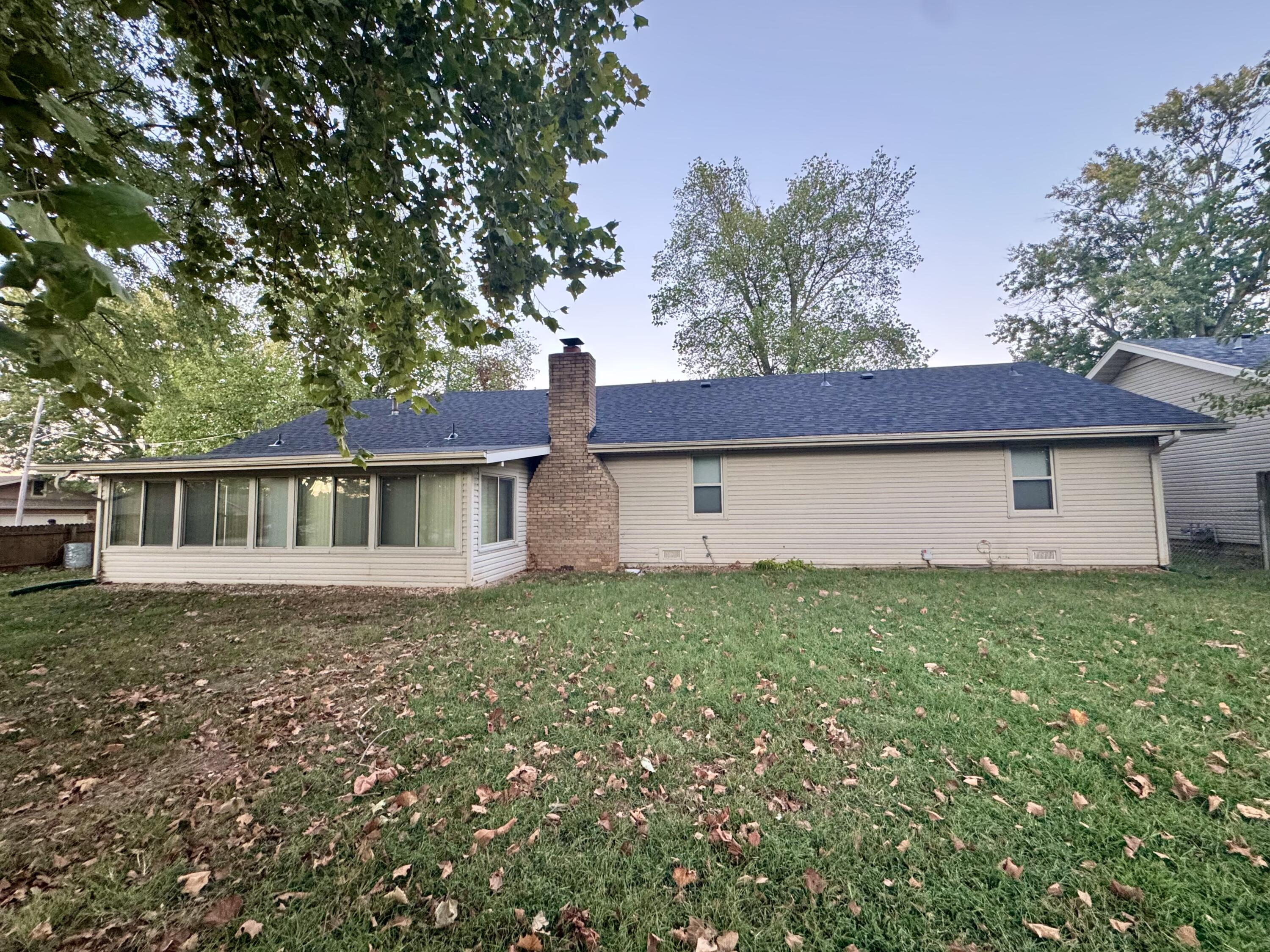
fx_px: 514
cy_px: 476
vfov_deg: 85.7
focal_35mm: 14
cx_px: 635
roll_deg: +0.6
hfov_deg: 102.1
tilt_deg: +3.1
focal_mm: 2.22
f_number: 2.2
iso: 320
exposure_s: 1/83
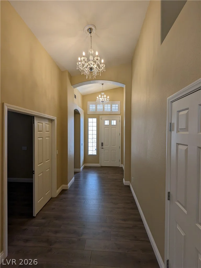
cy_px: 134
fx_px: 124
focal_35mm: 16
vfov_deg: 94.5
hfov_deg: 78.1
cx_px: 100
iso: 62
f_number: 2.2
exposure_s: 1/60
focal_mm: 2.35
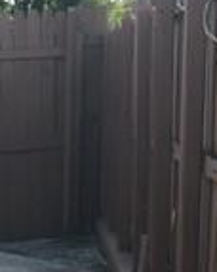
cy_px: 399
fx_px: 1022
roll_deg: +5.3
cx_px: -122
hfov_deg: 11.5
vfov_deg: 14.3
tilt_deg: -14.1
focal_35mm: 127
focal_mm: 4.15
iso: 25
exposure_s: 1/458
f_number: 2.2
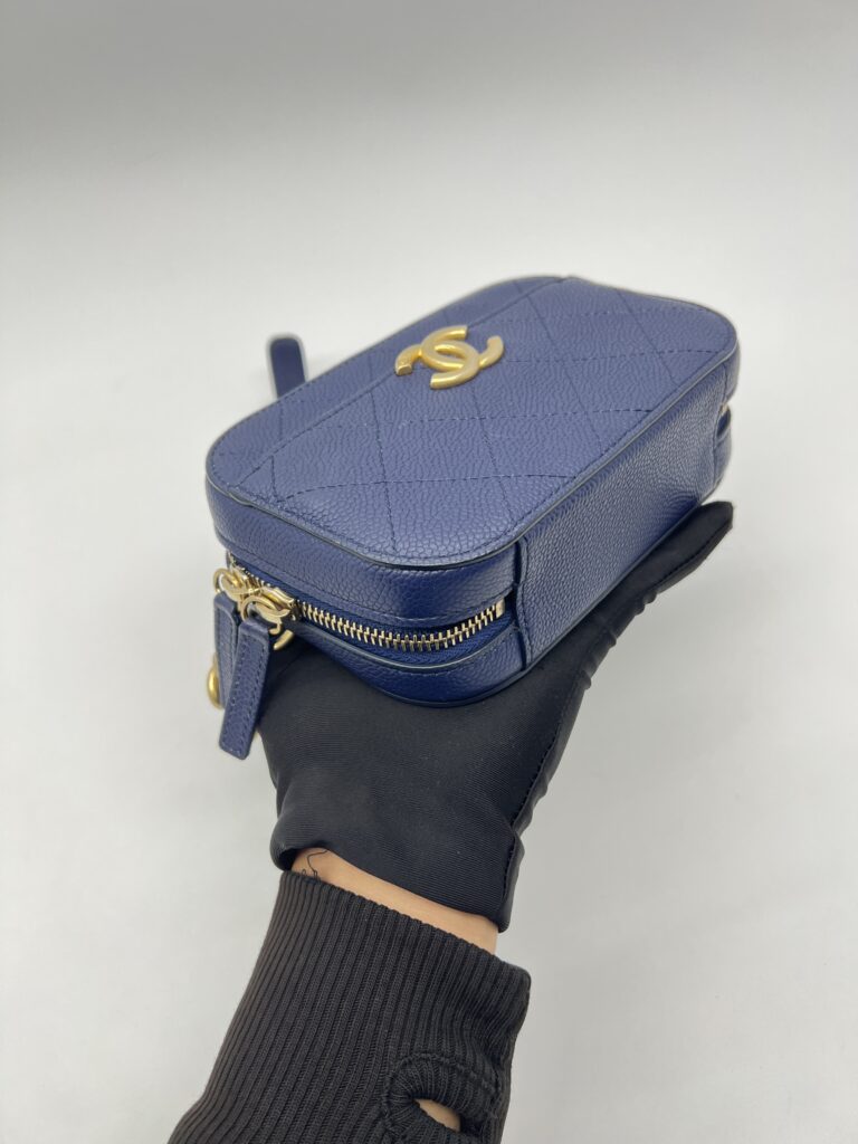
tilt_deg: -49.0
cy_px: 572
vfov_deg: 67.3
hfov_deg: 53.1
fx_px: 859
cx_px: 429
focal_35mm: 26
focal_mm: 5.7
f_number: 1.5
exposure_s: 1/100
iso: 64
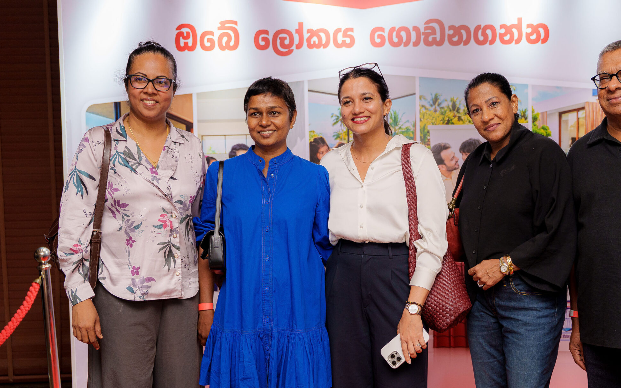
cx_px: 376
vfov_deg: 28.6
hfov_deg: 44.1
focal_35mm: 45
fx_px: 762
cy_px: 198
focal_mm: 33.6
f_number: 2.8
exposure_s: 1/200
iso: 640
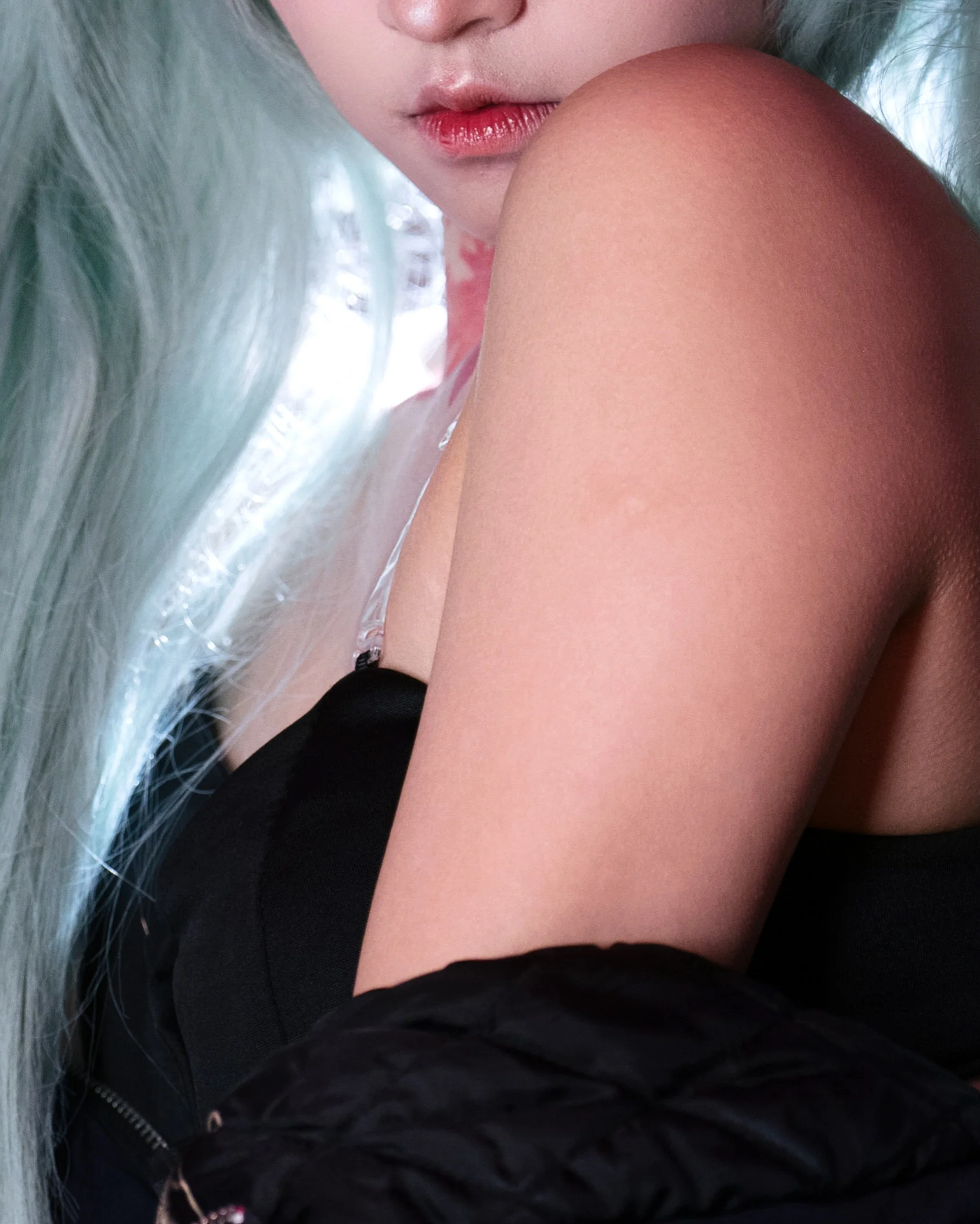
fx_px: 14683
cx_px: 461
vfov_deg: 4.8
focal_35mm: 405
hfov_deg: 3.8
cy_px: 673
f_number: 2.8
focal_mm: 133
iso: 640
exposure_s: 1/125
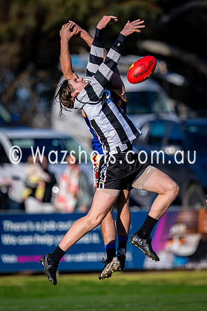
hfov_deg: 1.6
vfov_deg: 2.4
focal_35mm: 848
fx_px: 7310
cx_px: 129
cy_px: 148
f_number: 4
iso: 140
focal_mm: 500
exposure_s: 1/1600
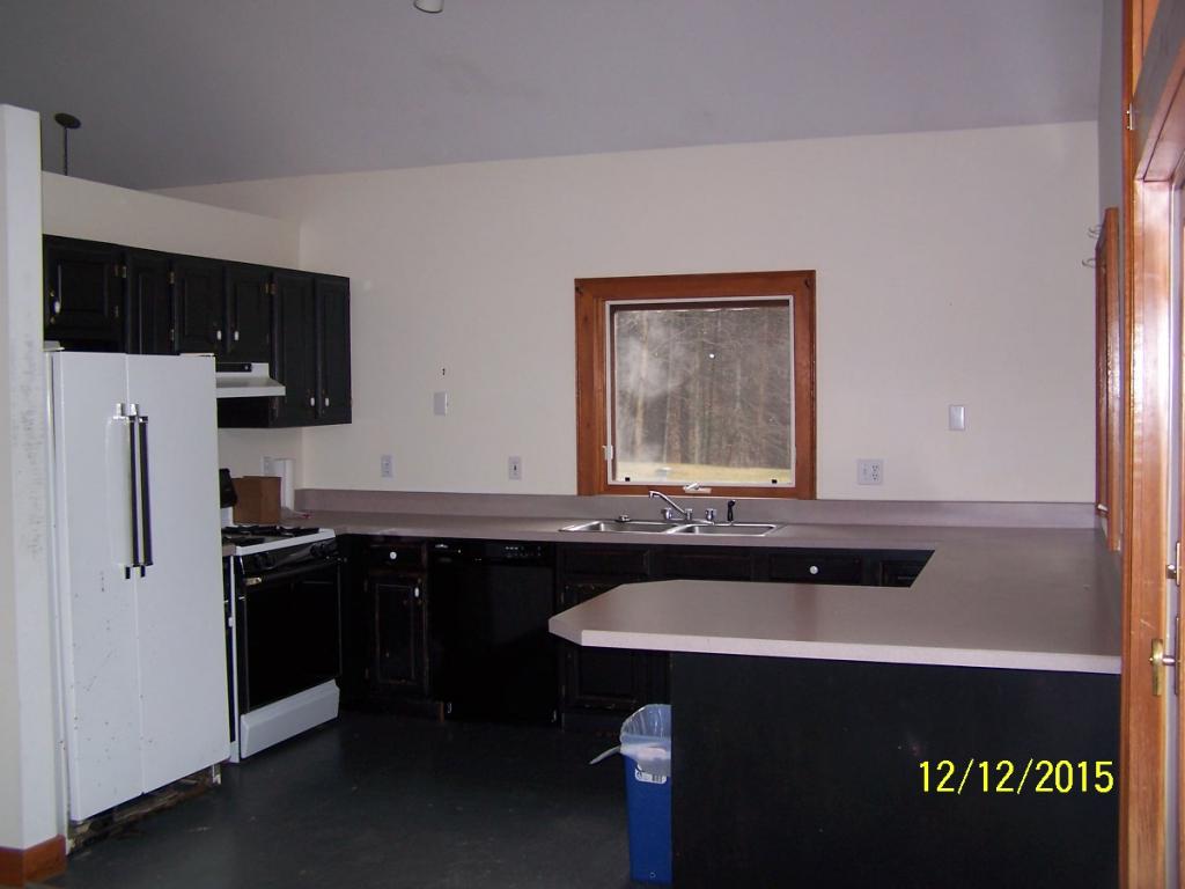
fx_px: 1301
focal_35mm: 38
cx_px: 592
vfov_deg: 37.7
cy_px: 444
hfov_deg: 49.0
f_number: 2.8
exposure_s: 1/60
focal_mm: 6.3
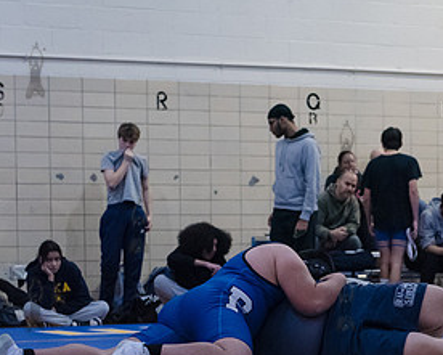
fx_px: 1810
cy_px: 303
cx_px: 345
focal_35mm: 138
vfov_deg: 11.1
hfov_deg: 13.9
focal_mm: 70
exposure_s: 1/400
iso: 8000
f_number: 3.2
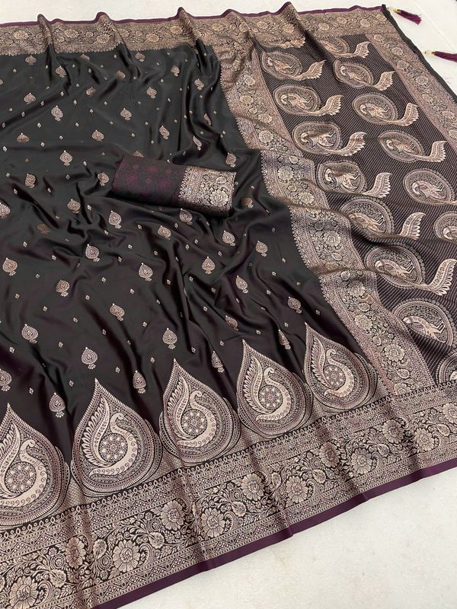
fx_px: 458
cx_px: 228
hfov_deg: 53.1
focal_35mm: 26
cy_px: 304
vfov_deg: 67.3
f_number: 1.6
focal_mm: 4.2
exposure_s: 1/50
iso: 80
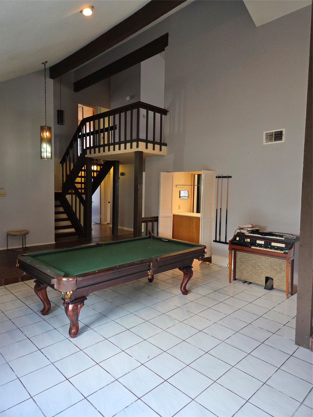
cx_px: 156
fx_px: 277
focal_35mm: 23
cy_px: 208
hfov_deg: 58.9
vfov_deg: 73.9
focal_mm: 5.4
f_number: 1.8
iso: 250
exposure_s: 1/120
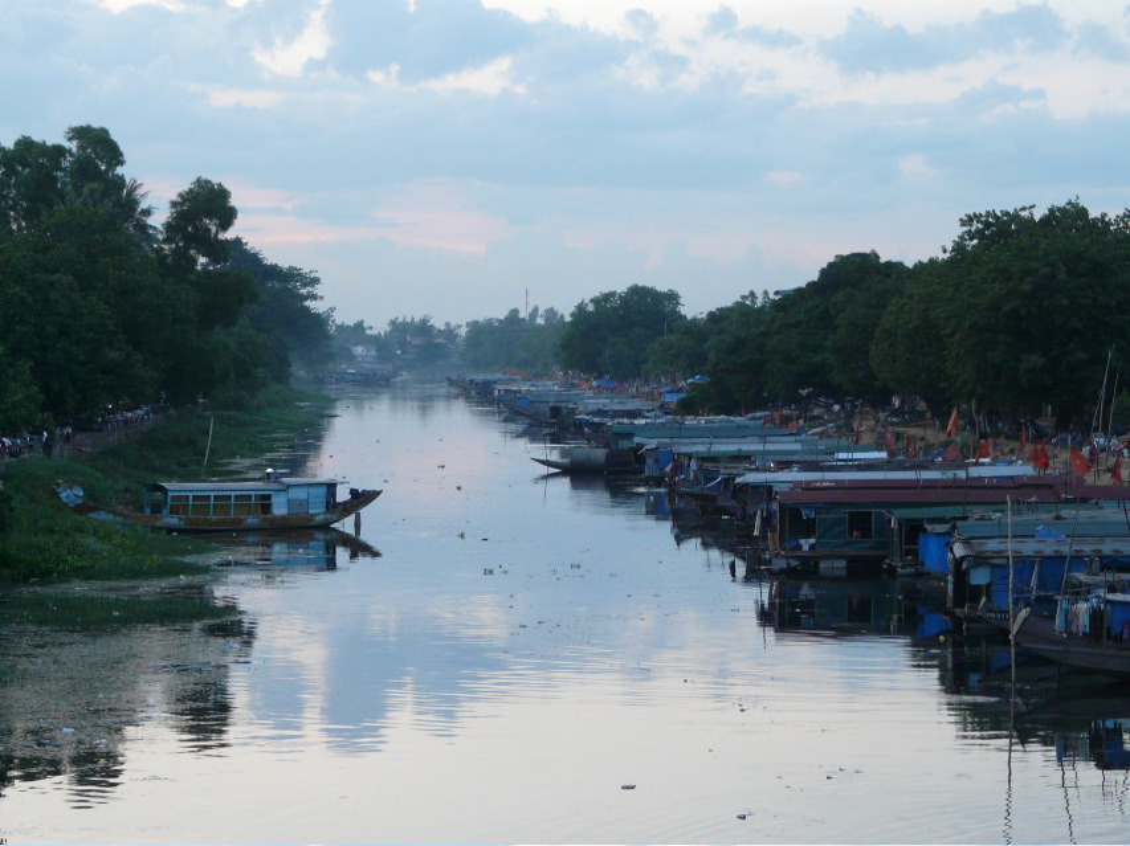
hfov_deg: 20.4
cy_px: 423
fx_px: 3132
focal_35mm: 96
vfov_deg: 15.4
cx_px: 565
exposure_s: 1/30
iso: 200
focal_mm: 12.3
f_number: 3.2
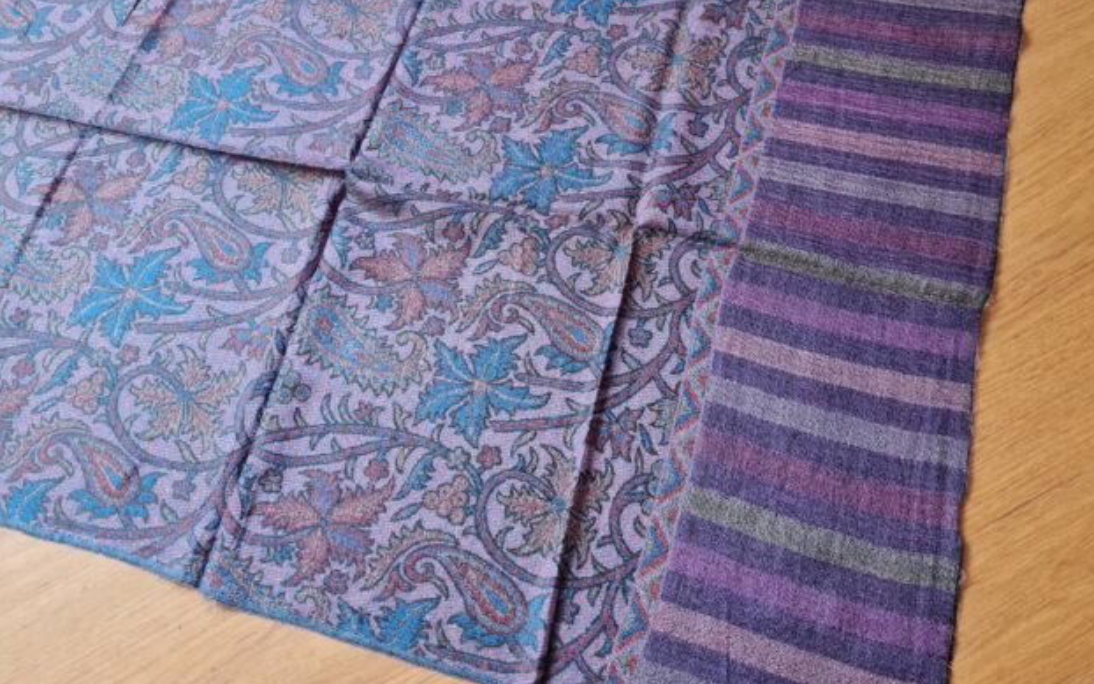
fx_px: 924
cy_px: 305
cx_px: 501
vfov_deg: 40.6
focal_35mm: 31
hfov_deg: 61.1
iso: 400
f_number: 1.8
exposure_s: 1/40
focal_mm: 5.4
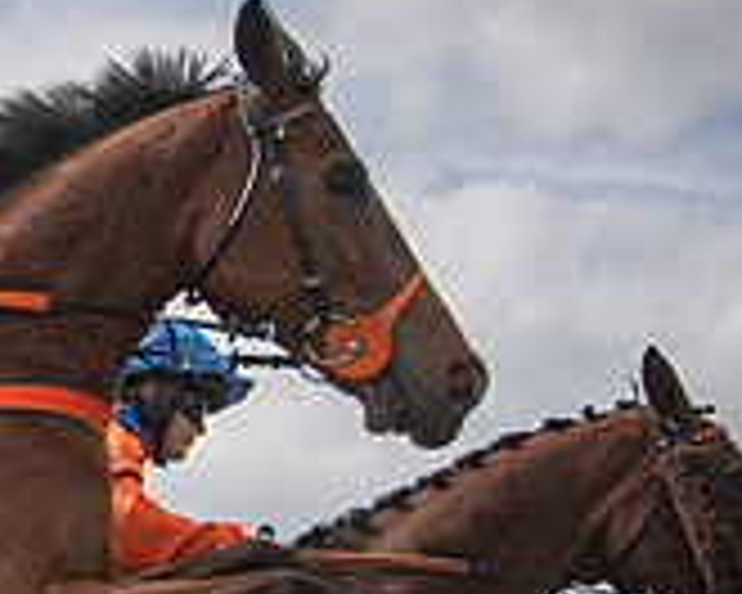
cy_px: 568
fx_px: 2877
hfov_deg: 12.9
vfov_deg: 11.7
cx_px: -717
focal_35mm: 131
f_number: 8
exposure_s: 1/3200
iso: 800
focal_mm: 26
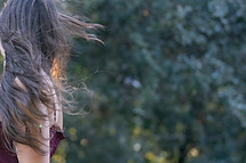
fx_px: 1290
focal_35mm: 189
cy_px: 91
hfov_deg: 10.8
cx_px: 1
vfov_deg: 7.3
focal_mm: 70
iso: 320
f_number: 2.8
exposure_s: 1/320
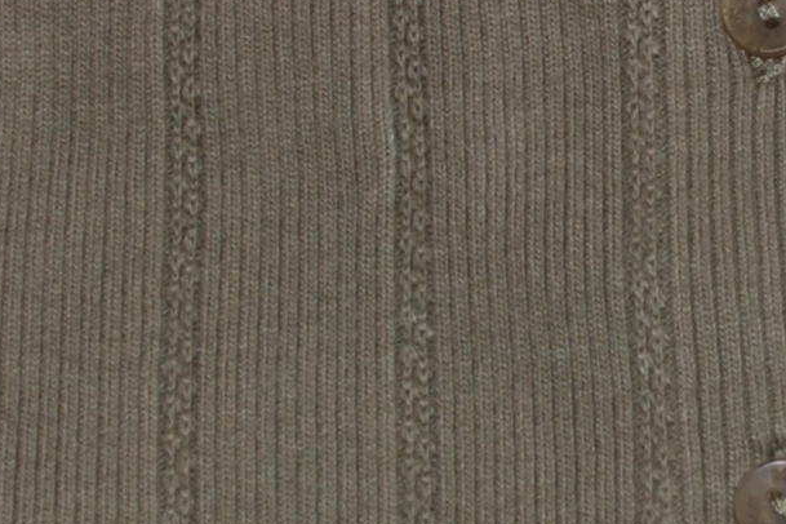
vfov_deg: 6.5
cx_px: 870
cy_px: 169
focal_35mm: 210
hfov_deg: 9.7
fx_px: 4585
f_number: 3.8
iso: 200
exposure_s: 1/60
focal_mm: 22
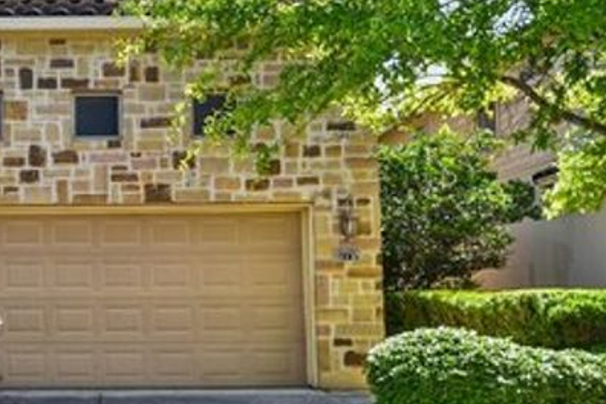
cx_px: 106
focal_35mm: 44
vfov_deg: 28.3
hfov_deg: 42.2
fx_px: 741
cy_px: -16
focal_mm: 17
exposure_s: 1/200
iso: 400
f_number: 8
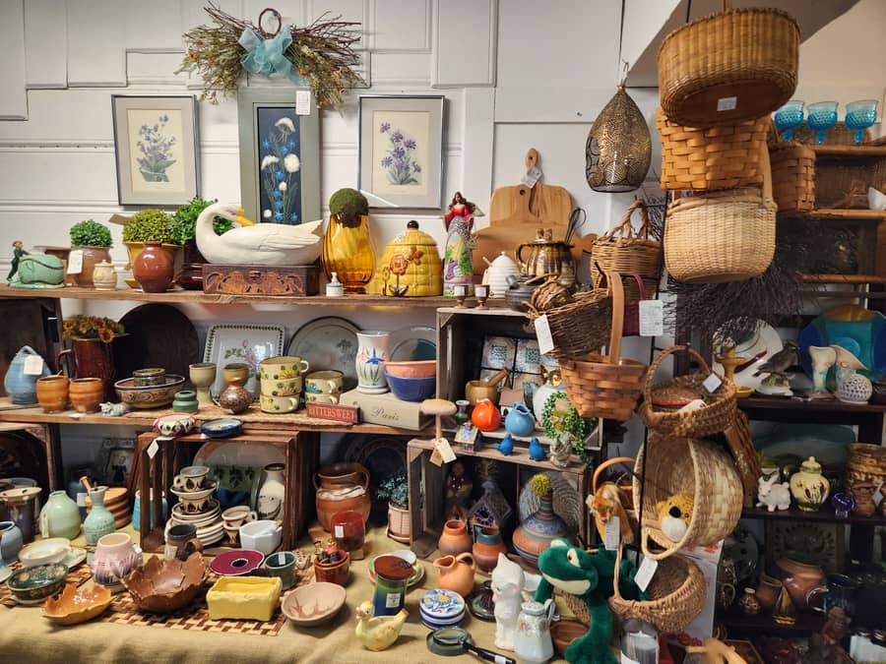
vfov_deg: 58.9
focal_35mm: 23
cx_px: 443
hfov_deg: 73.9
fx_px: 589
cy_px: 332
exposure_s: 1/120
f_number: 1.8
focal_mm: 5.4
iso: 200
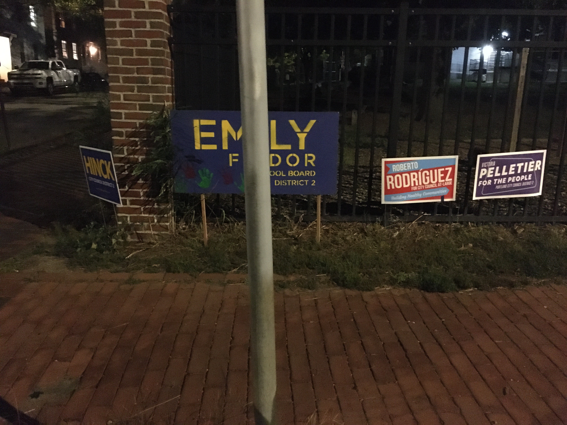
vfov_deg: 48.2
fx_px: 475
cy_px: 212
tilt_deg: -14.5
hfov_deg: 61.7
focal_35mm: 29
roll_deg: -0.2
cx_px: 284
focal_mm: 4.15
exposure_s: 1/15
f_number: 2.2
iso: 2000
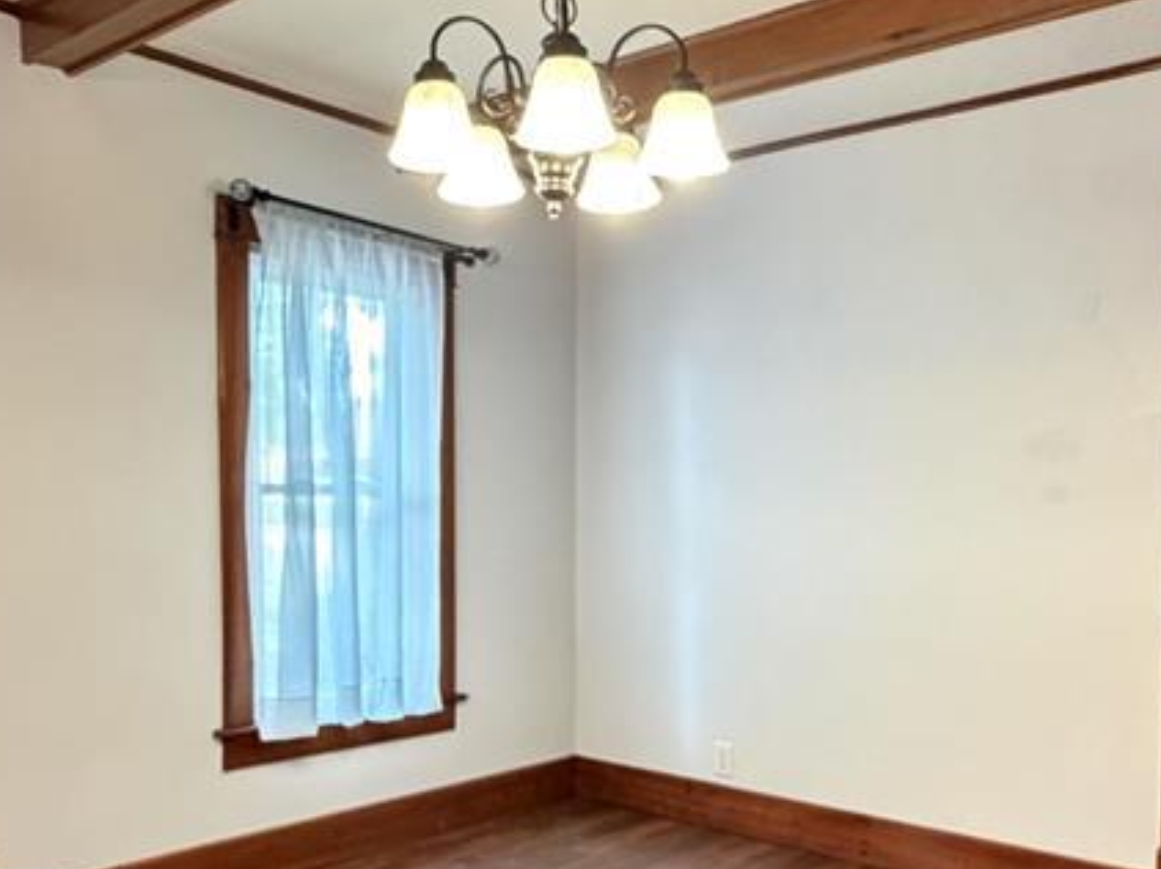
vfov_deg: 41.4
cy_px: 550
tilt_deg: -4.0
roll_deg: -0.7
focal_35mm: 34
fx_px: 1140
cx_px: 580
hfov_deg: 54.0
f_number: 2.2
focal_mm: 2.22
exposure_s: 1/60
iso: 1000
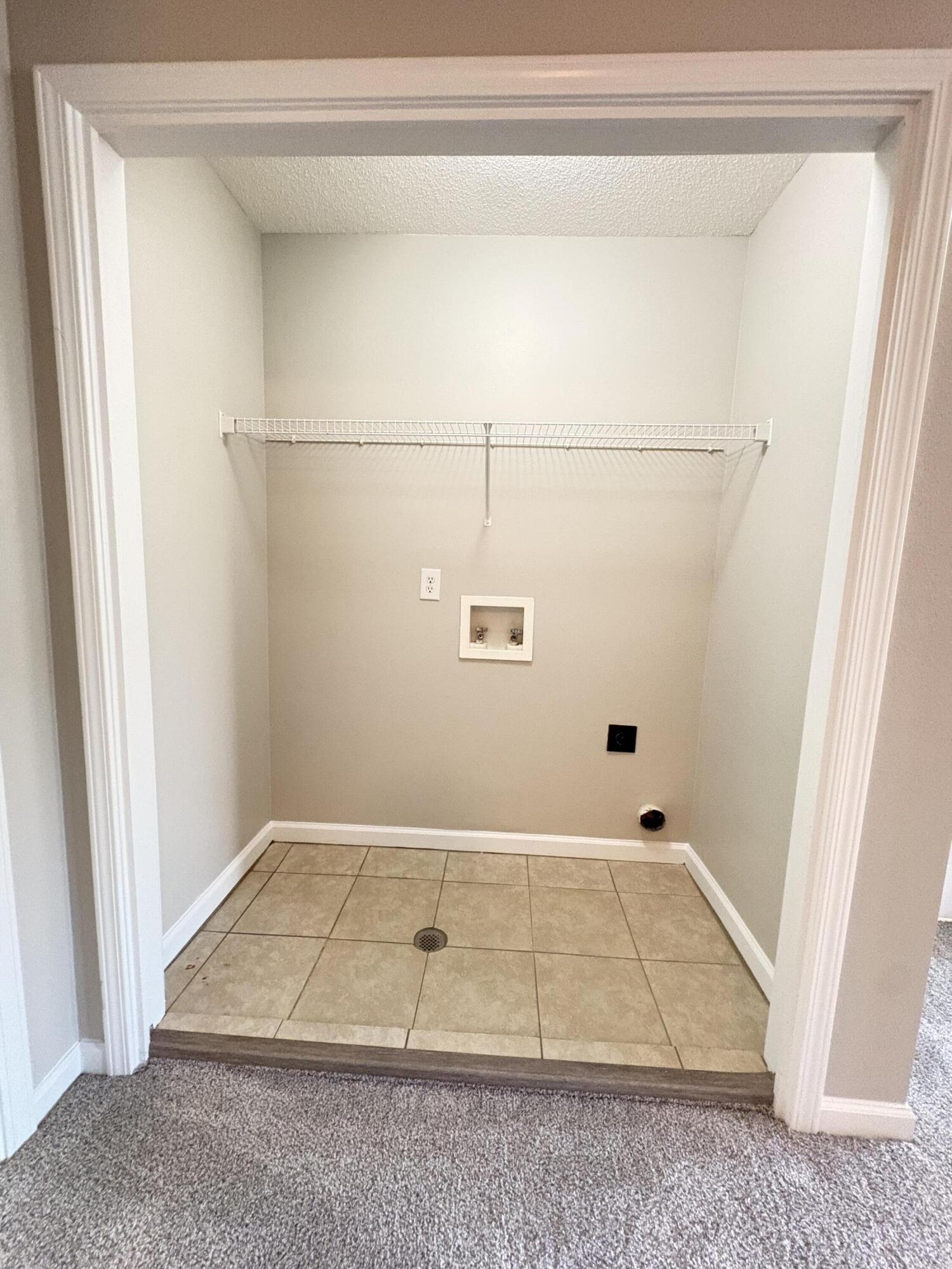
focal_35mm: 14
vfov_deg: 102.1
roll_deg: -2.1
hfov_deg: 85.7
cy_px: 634
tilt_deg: -7.2
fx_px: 513
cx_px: 476
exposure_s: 1/60
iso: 800
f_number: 2.2
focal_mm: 2.22
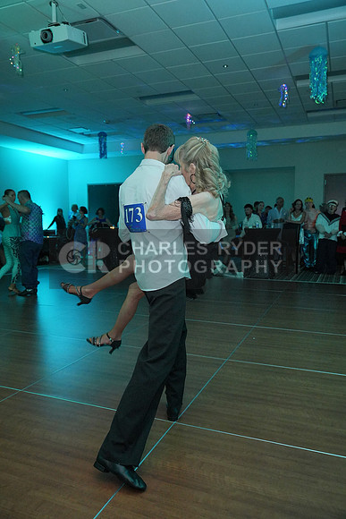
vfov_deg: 63.6
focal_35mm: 29
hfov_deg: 45.0
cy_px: 260
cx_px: 173
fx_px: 418
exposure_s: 1/200
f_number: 4
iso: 4000
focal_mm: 29
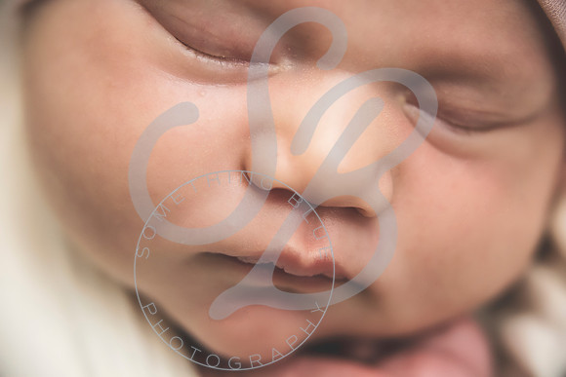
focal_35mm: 70
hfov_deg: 28.8
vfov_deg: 19.5
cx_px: 283
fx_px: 1101
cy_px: 188
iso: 2000
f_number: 5.6
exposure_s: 1/125
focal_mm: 70
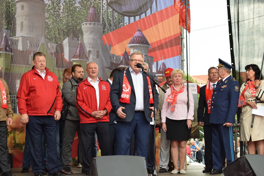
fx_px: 605
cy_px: 88
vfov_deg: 16.6
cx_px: 132
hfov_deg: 24.6
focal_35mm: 82
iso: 400
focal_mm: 55
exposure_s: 1/160
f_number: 6.3
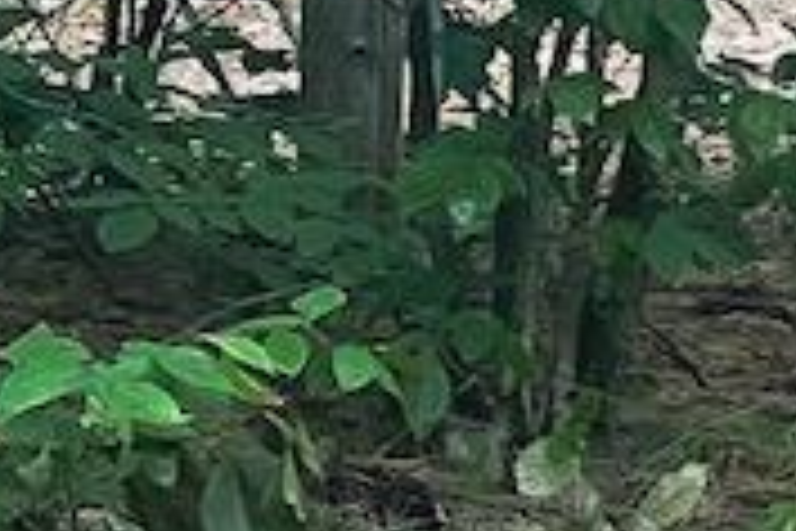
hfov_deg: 8.3
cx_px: 2671
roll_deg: -3.4
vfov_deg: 7.0
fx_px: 4333
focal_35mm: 196
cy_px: -72
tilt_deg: -3.1
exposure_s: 1/97
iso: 125
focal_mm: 5.1
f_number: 1.6
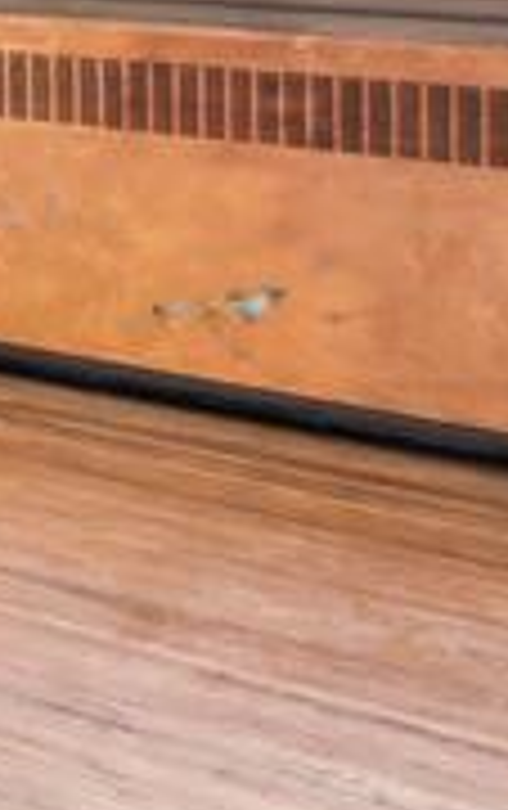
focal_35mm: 87
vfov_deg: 21.9
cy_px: -176
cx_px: -1034
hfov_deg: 10.5
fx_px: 1921
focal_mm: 15
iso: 250
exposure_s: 1/25
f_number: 8
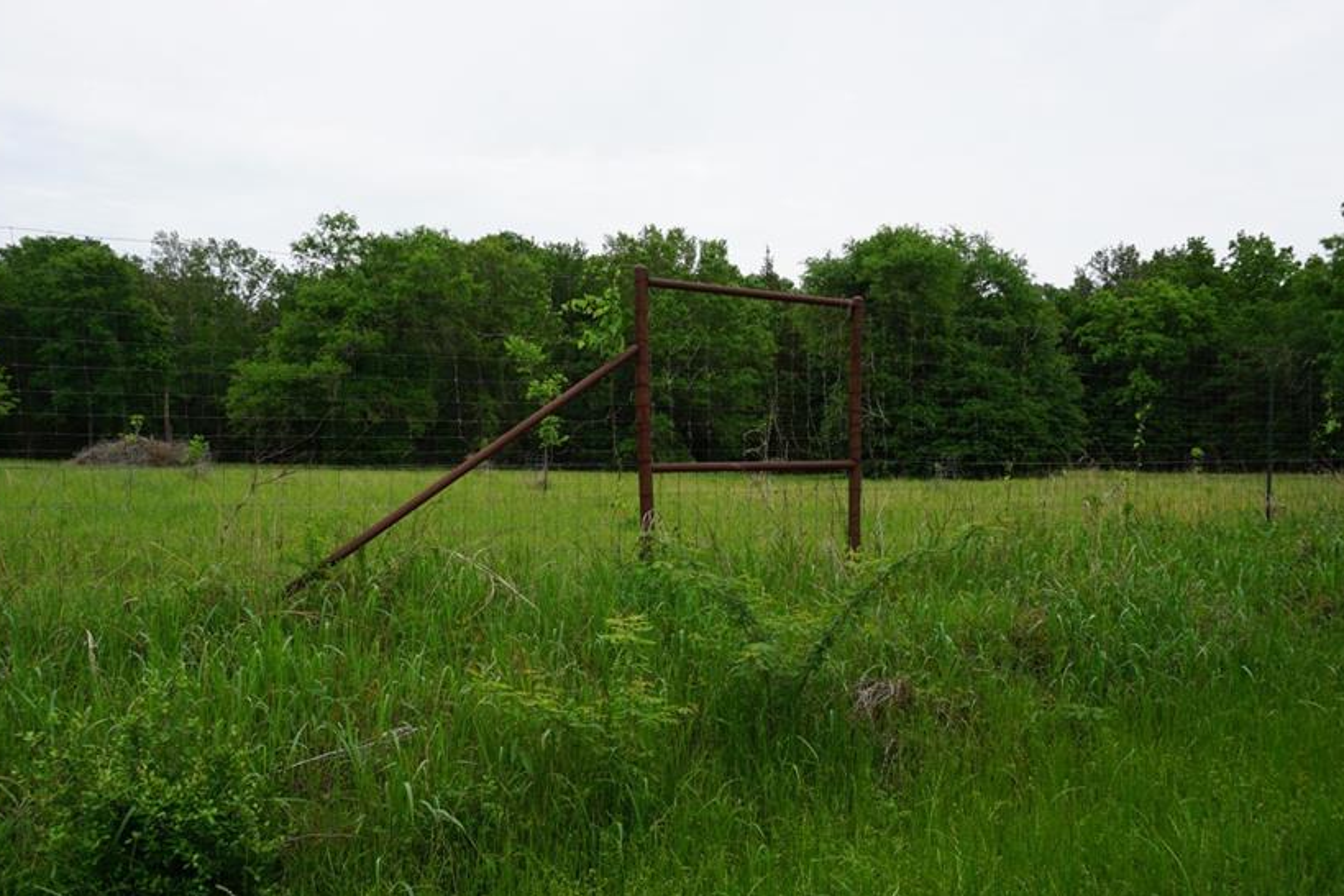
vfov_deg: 43.6
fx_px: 1120
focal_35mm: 30
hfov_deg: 61.9
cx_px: 635
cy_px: 440
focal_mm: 16
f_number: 11
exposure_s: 1/80
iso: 100
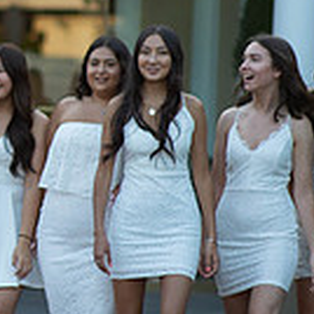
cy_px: 117
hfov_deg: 5.5
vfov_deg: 5.6
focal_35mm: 313
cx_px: -194
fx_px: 3212
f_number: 2
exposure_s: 1/1000
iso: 250
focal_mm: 85
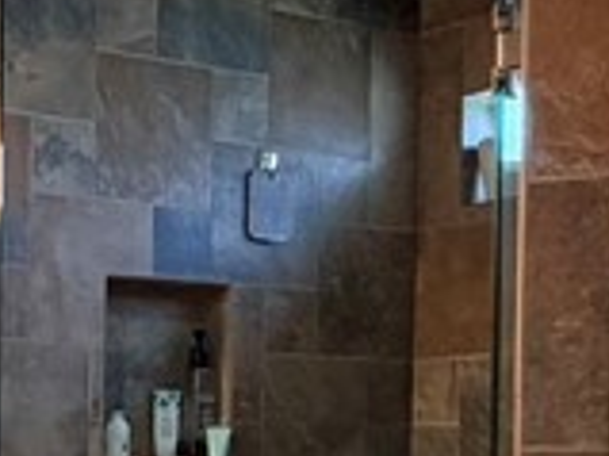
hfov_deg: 21.1
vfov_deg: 15.9
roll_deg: +0.2
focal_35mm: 90
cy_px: 521
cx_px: 0
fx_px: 1582
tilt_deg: -2.5
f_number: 2.2
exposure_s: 1/60
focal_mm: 2.22
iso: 400
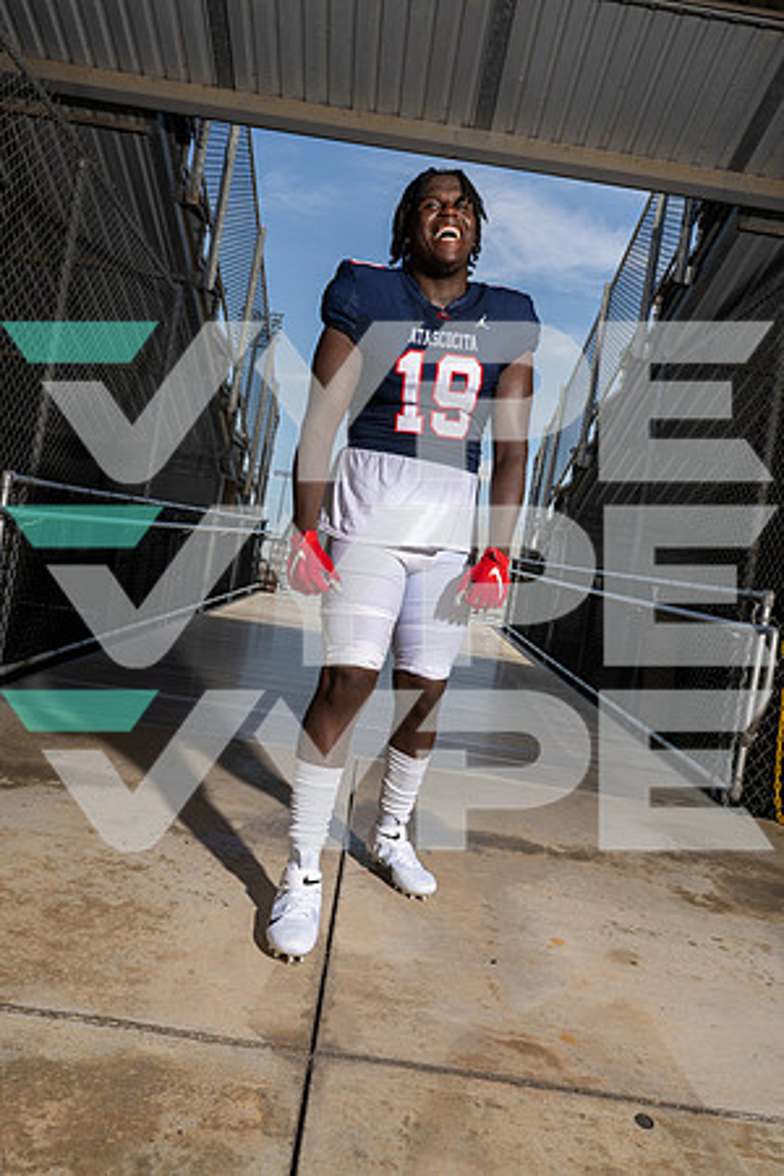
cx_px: 392
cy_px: 588
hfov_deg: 51.3
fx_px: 817
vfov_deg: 71.5
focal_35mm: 25
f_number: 10
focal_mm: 25
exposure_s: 1/250
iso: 160
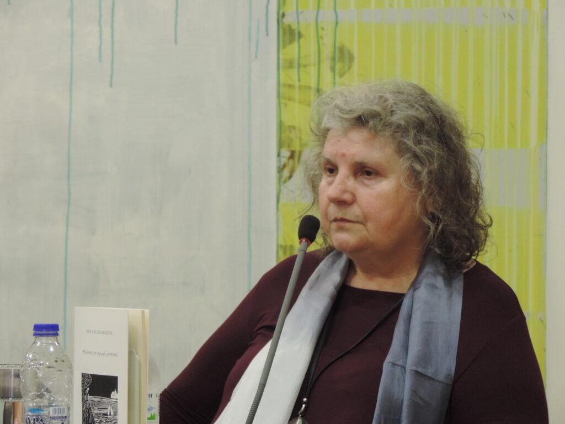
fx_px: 4080
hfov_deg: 7.9
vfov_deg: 5.9
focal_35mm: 250
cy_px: 212
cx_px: 282
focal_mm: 44.5
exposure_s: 1/30
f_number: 4.7
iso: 800
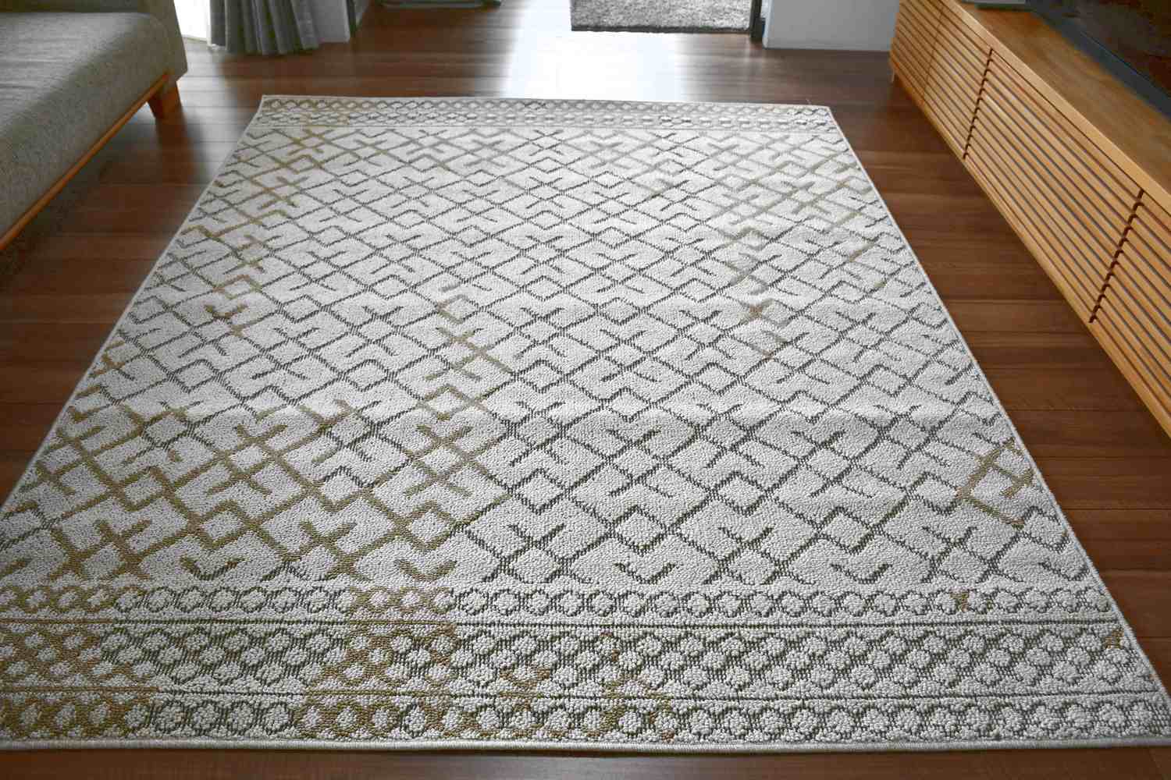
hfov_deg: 61.9
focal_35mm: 30
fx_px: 976
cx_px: 586
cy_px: 390
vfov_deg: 43.6
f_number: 4
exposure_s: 1/250
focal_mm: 20
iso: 400
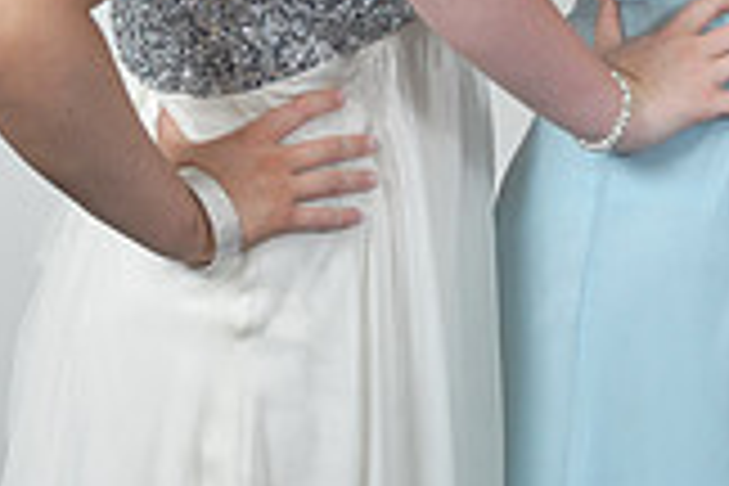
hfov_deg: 10.7
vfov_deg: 7.2
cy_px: -356
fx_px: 3766
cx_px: 1071
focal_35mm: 186
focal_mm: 52
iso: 1000
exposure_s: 1/160
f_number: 7.1
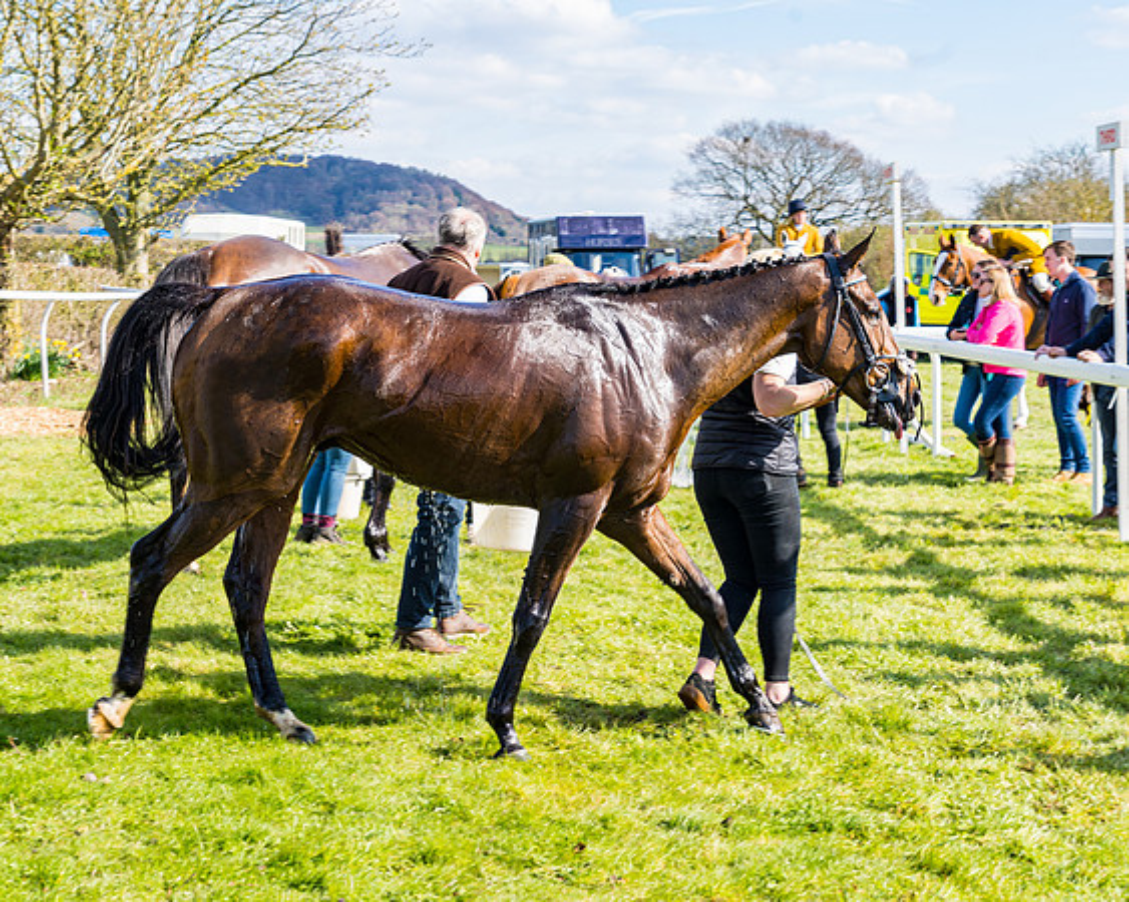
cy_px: 441
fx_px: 2550
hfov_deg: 25.0
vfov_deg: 20.1
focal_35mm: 76
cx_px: 546
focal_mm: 66
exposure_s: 1/100
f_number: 8
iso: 50
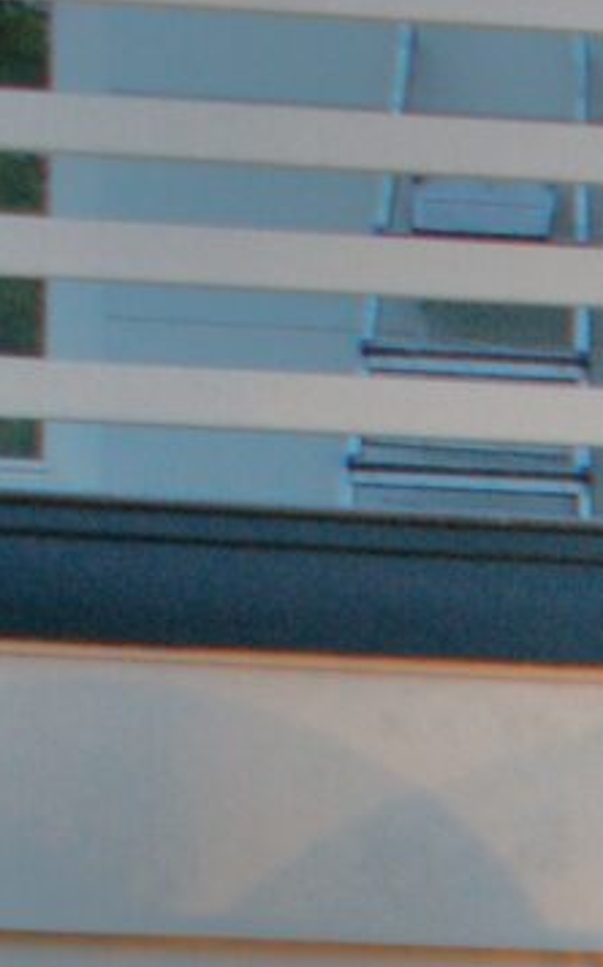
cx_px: 2860
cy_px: 2216
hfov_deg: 5.0
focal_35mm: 220
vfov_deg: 8.8
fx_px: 5794
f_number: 5.6
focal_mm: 20
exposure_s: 2.5
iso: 200
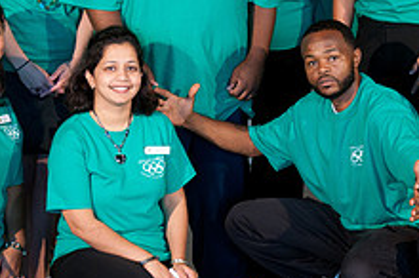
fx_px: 2022
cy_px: 31
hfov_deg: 11.8
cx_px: 284
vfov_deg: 7.8
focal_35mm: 174
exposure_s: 1/60
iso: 500
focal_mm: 44
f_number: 2.8
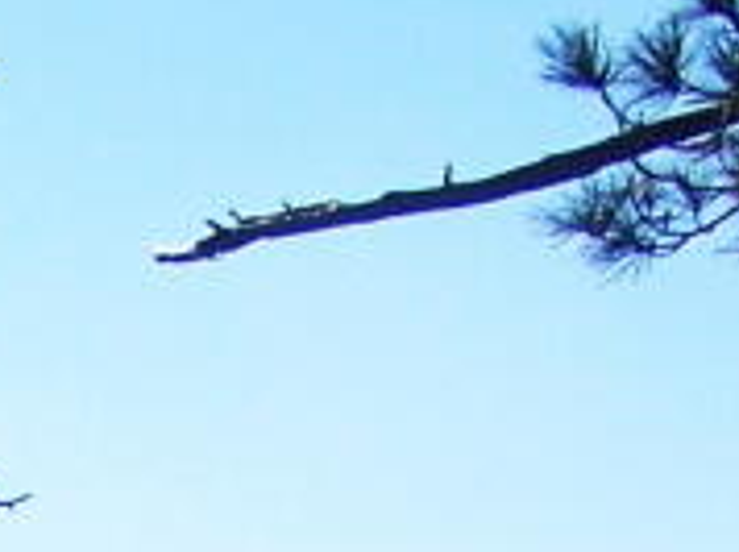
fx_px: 4669
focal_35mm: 219
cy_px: 1486
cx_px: -191
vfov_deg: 6.3
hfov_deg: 8.9
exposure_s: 1/1000
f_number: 4
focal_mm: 6.3
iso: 80
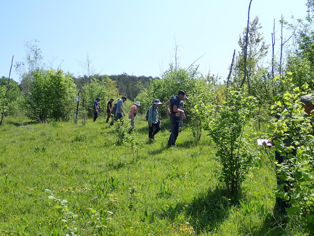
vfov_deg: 40.7
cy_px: 118
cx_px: 157
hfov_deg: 52.6
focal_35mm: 35
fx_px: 317
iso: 100
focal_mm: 6.42
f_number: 3.5
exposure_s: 1/640
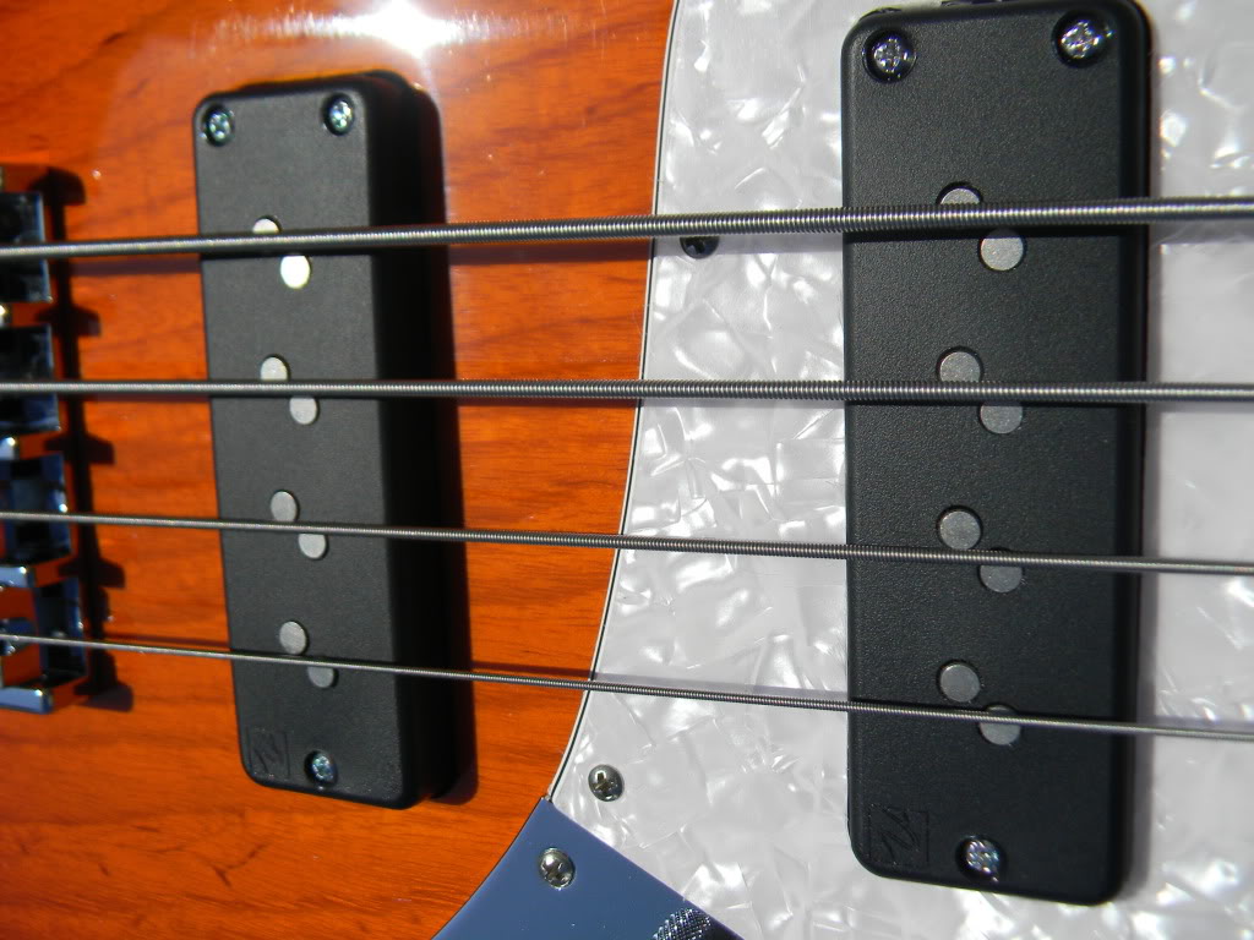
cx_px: 627
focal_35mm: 36
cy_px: 470
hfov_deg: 51.4
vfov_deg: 39.7
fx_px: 1304
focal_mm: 6.4
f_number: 7.4
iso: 80
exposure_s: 1/620
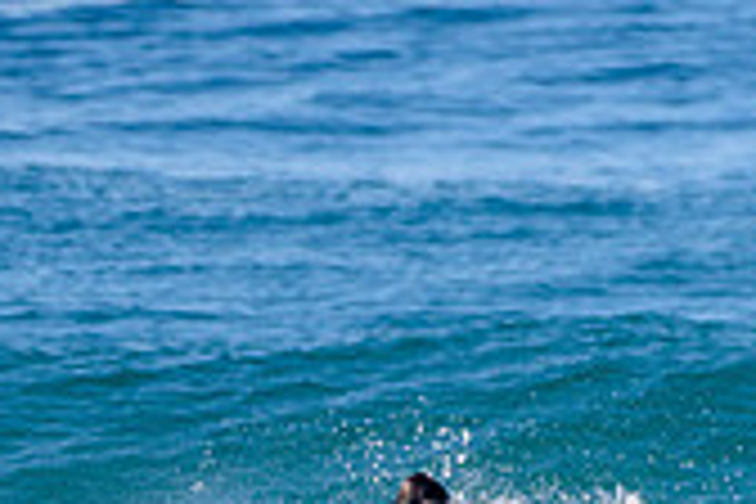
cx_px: 429
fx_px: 44475
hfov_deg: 1.0
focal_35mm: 2118
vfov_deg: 0.6
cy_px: 688
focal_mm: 500
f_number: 5.6
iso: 140
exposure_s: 1/2000
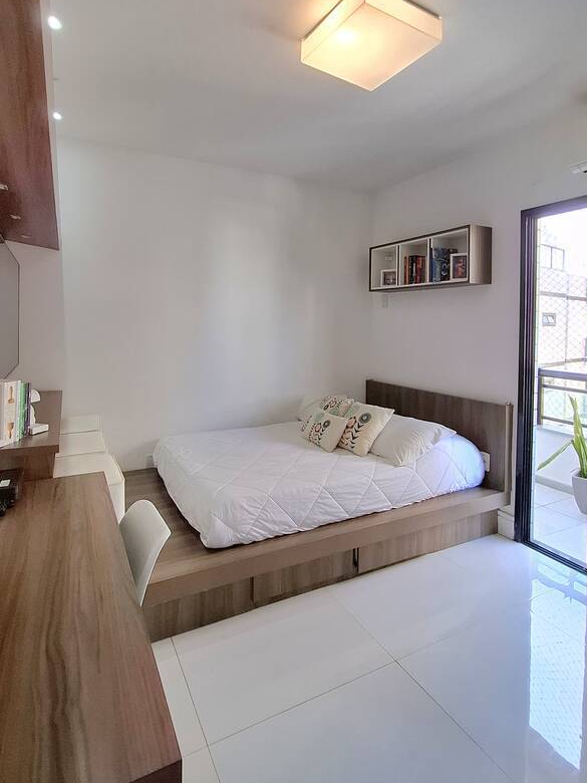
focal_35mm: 18
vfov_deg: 87.2
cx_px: 278
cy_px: 336
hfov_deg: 71.5
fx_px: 407
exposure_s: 1/60.2
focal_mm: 1.74
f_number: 2.2
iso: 50
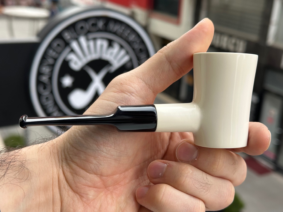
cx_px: 142
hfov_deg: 39.7
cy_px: 106
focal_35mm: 48
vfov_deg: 30.3
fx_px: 392
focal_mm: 6.86
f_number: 1.78
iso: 64
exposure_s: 1/734
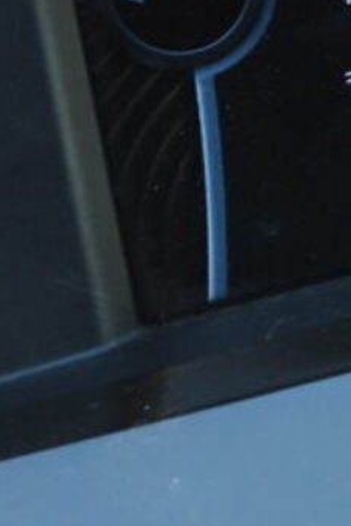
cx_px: 959
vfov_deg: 10.8
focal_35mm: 185
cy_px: -226
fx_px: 2705
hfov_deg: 6.9
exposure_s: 1/40
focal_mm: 6.8
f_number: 3.2
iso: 100
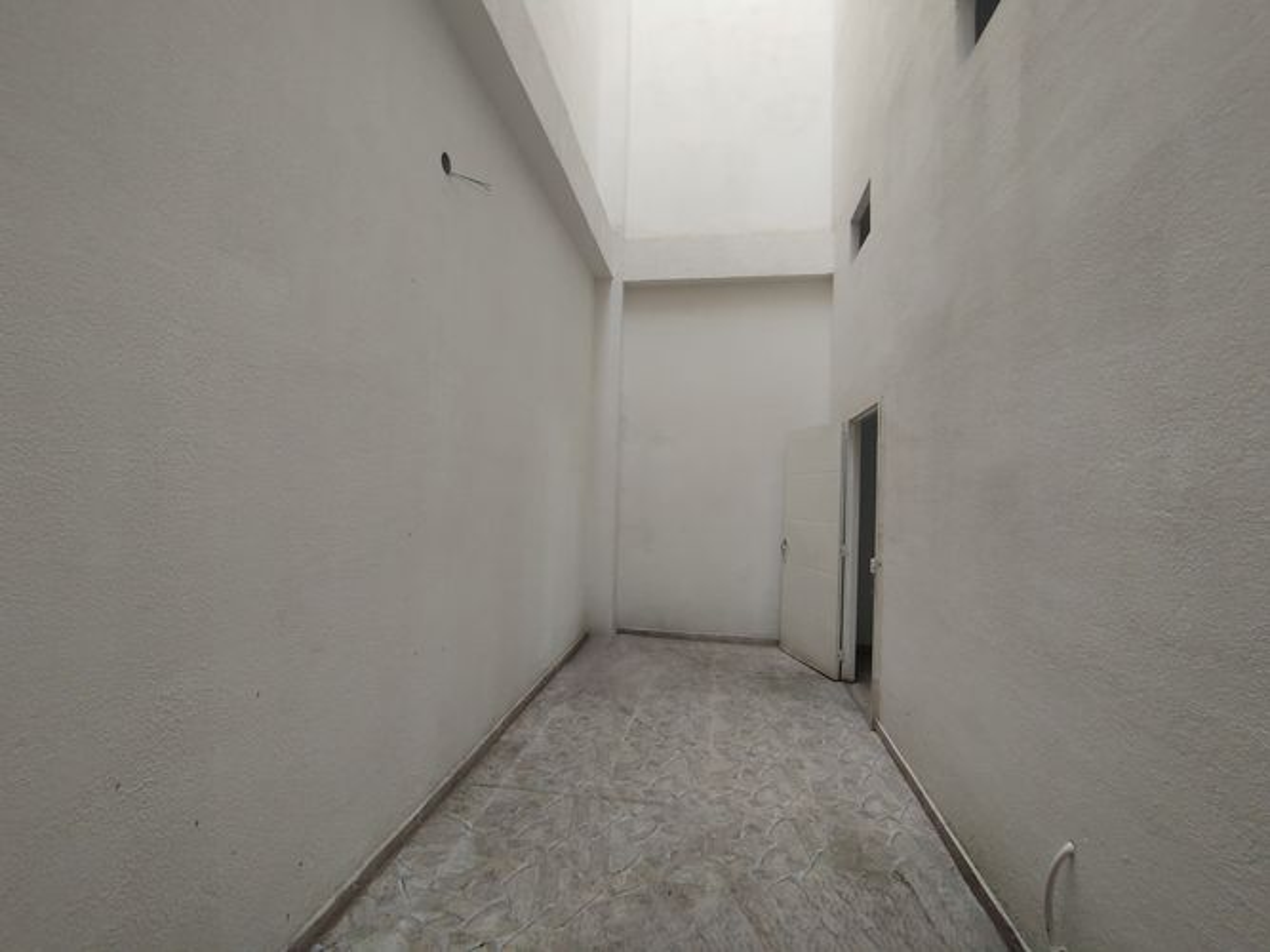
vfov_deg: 81.7
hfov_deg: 98.2
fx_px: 550
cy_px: 476
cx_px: 635
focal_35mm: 15
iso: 125
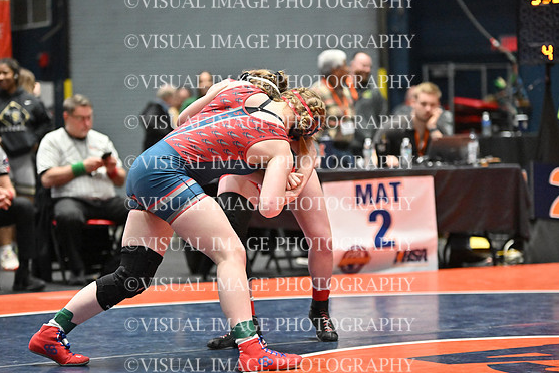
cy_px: 183
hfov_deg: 16.1
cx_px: 270
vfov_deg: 10.8
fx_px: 1973
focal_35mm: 127
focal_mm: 122
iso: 6400
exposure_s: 1/1250
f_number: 2.8
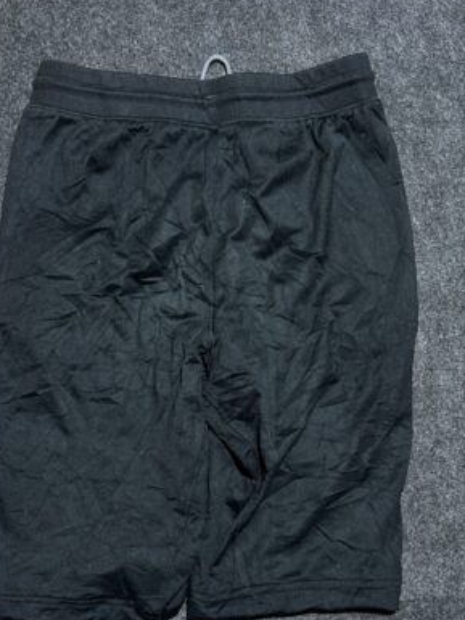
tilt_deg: -57.3
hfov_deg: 39.6
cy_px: 410
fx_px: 644
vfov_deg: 50.5
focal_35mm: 36
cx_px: 203
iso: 100
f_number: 1.5
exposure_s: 1/50
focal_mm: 5.7
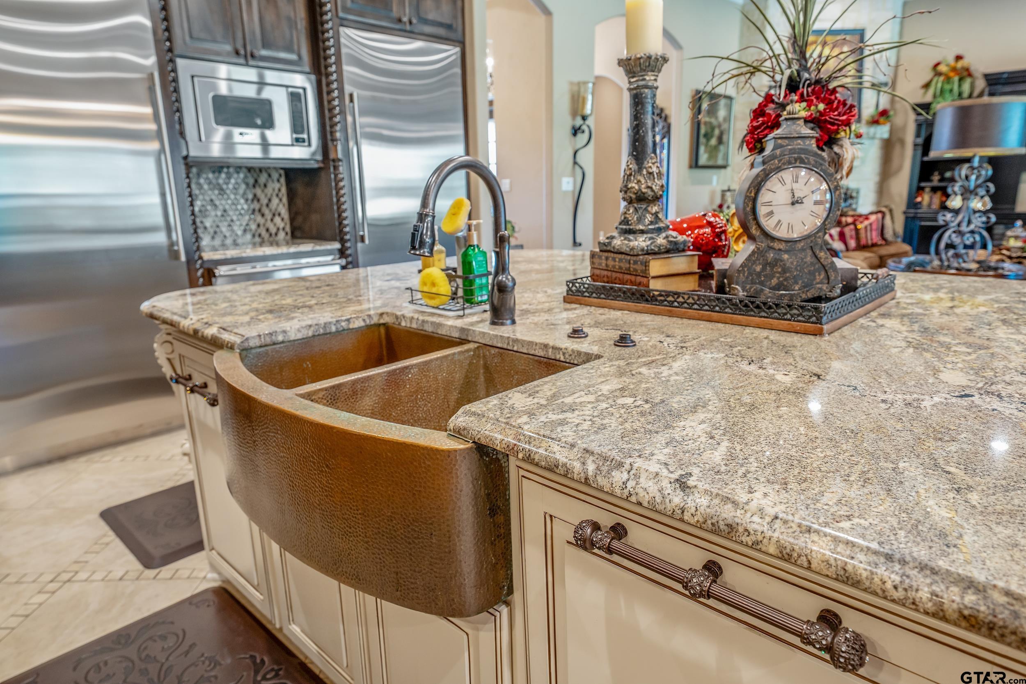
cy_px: 342
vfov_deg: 57.2
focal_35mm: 22
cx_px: 513
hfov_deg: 78.6
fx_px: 627
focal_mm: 22
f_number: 5
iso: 800
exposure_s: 1/13
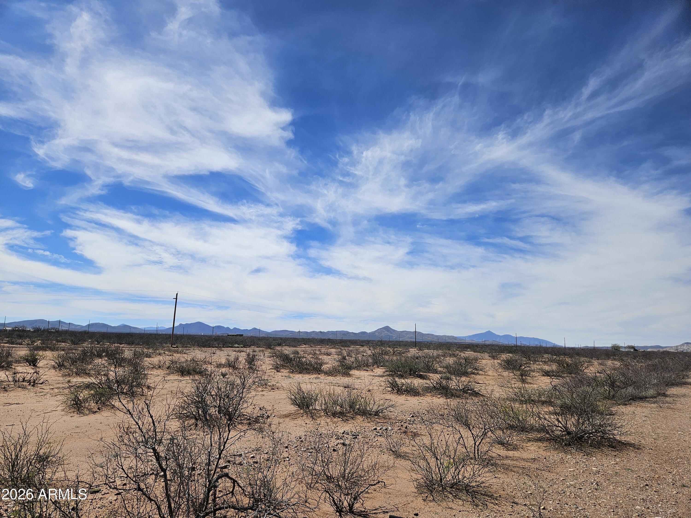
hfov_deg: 73.9
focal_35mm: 23
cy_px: 259
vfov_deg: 58.9
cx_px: 346
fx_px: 459
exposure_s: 1/4629
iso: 25
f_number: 1.8
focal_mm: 5.4
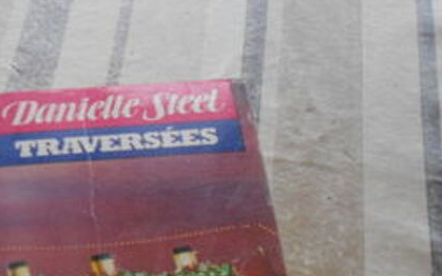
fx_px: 976
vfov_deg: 16.0
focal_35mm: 81
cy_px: 215
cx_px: 42
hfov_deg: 24.8
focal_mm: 6
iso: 320
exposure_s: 1/30
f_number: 3.6
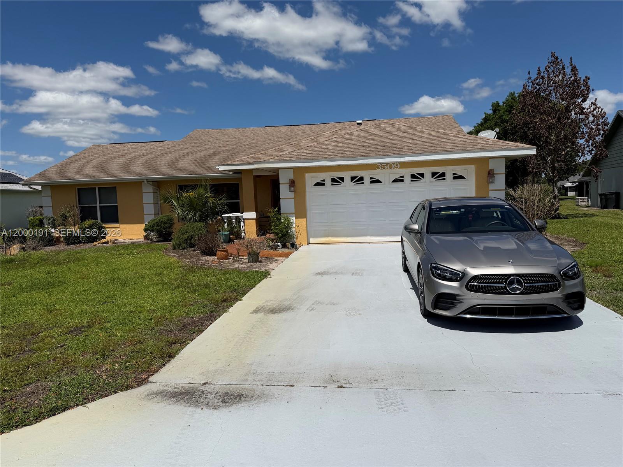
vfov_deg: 56.8
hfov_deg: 71.6
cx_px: 312
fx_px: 432
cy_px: 234
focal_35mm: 24
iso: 80
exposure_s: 1/11905
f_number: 1.78
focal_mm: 6.76
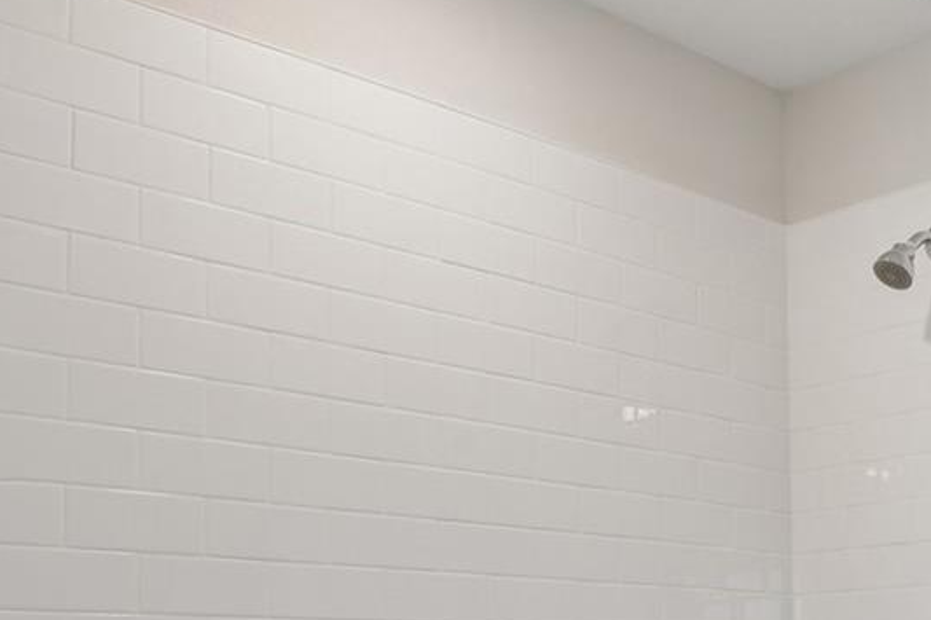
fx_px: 1241
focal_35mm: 48
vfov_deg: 25.6
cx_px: 1100
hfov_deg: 33.8
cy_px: 709
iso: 400
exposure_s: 1/50
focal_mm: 16
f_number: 8
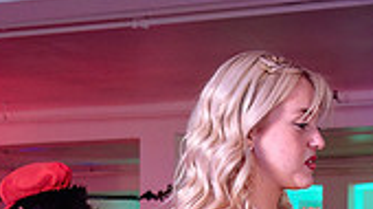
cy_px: 305
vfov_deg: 9.3
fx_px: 1244
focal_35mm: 126
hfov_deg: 17.0
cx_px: 207
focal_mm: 31
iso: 800
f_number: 4.5
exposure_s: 1/100
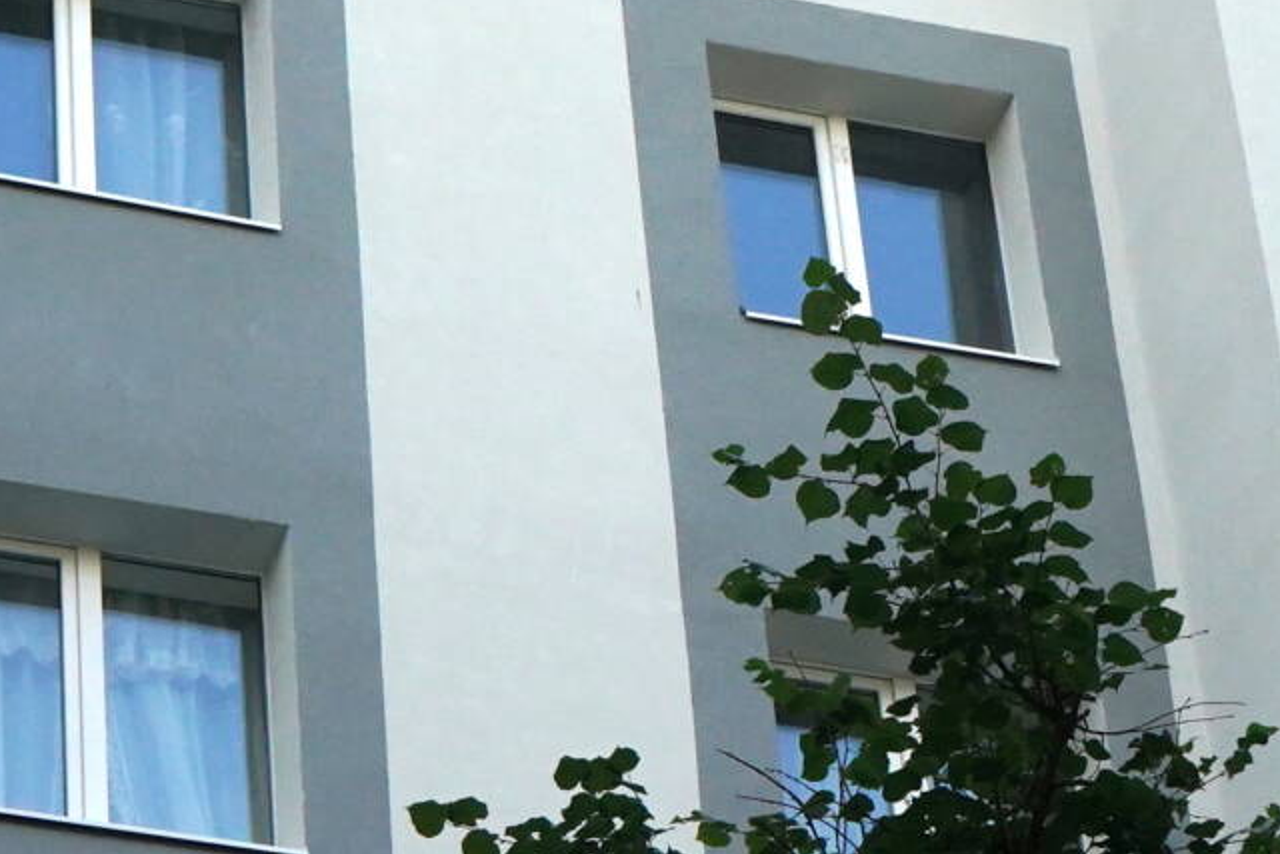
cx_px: 854
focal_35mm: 188
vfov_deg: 7.3
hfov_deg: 10.9
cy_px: 145
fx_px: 6686
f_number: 8
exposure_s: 1/2500
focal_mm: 47
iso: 2000
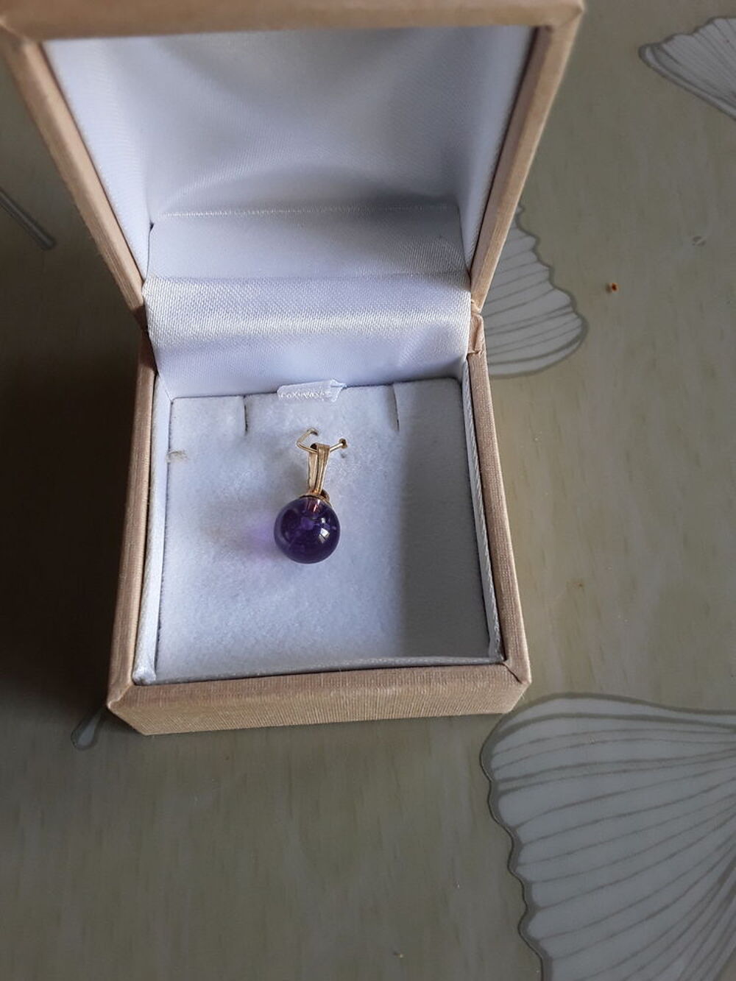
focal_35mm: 27
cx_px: 368
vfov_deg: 65.3
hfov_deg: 51.4
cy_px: 490
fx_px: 765
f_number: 1.9
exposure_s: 1/40
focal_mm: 2.91
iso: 50
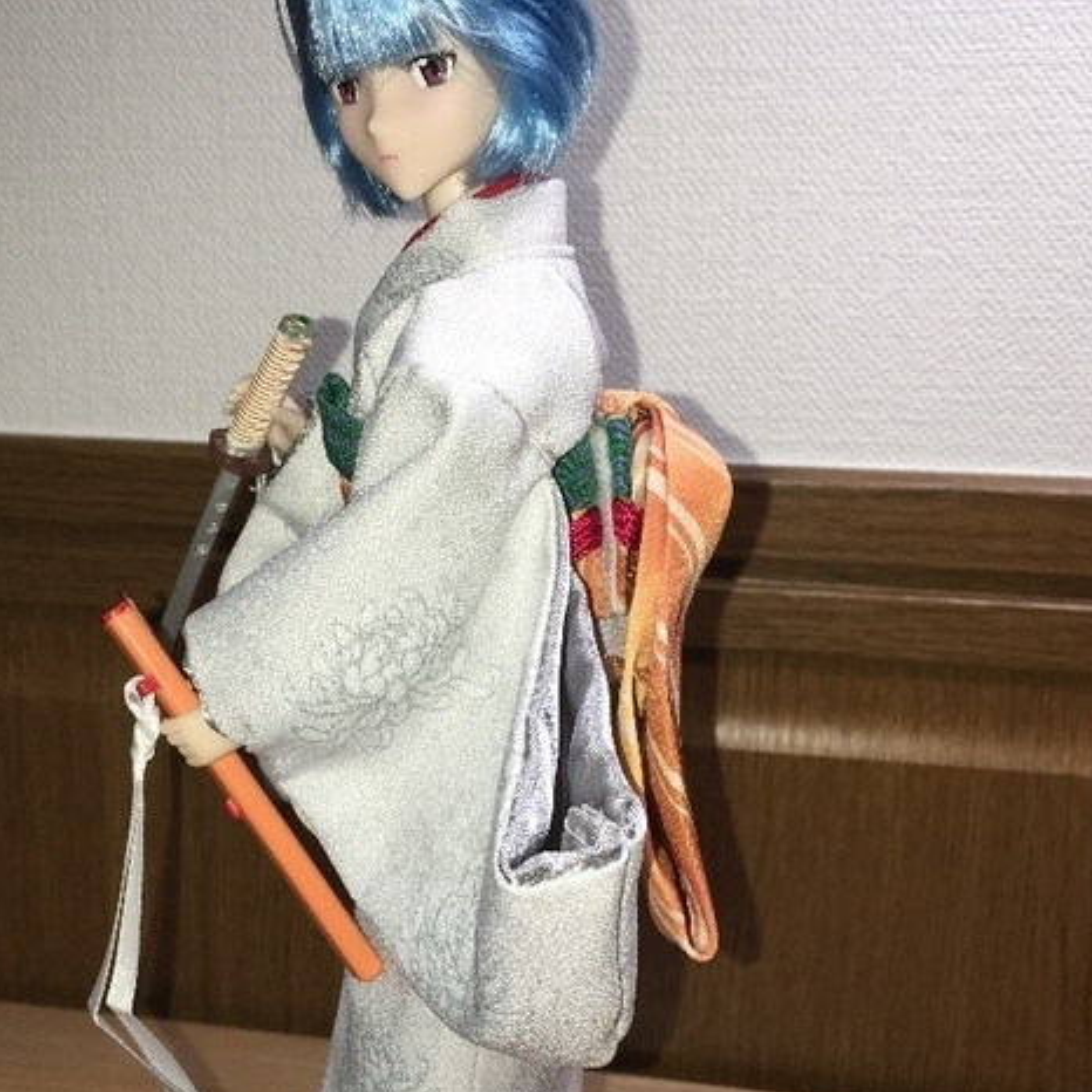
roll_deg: -0.9
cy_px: 654
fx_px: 1570
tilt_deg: -15.3
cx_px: 429
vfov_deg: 38.2
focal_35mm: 44
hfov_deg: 38.2
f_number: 2.2
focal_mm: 4.15
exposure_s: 1/56
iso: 25
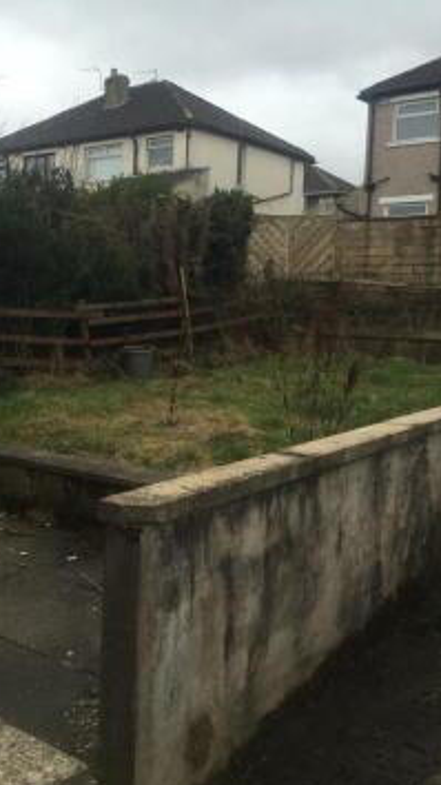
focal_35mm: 39
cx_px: 115
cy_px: 376
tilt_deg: -5.3
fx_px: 811
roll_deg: -0.7
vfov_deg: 51.6
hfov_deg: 30.0
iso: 32
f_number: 2.2
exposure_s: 1/805
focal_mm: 4.15
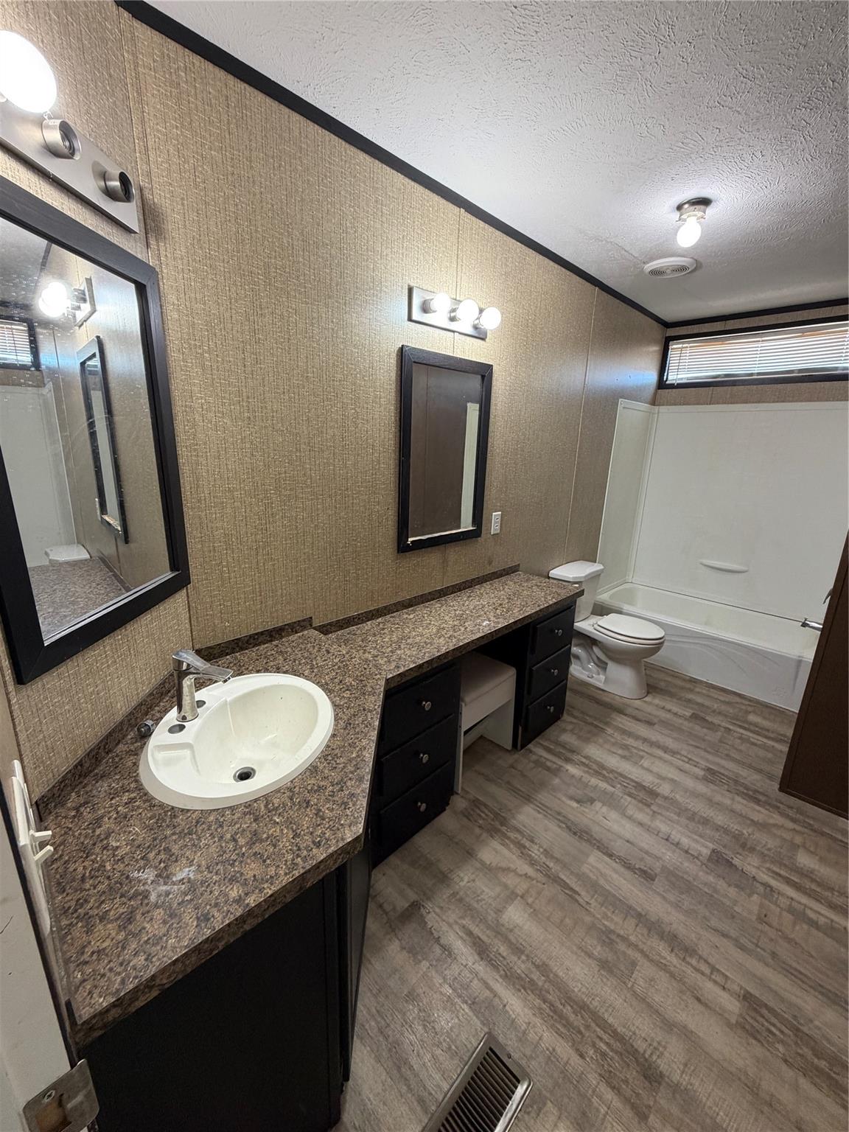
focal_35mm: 14
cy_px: 566
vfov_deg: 102.1
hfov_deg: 85.7
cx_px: 424
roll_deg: -2.2
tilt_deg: -15.2
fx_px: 458
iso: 200
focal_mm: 2.22
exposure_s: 1/60
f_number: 2.2
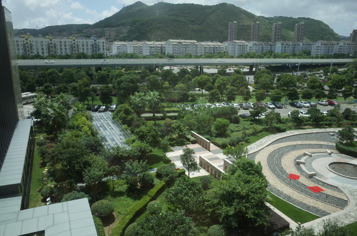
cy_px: 118
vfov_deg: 46.2
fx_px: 277
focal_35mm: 28
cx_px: 178
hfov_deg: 65.6
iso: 100
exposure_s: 1/500
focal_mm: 18.3
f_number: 4
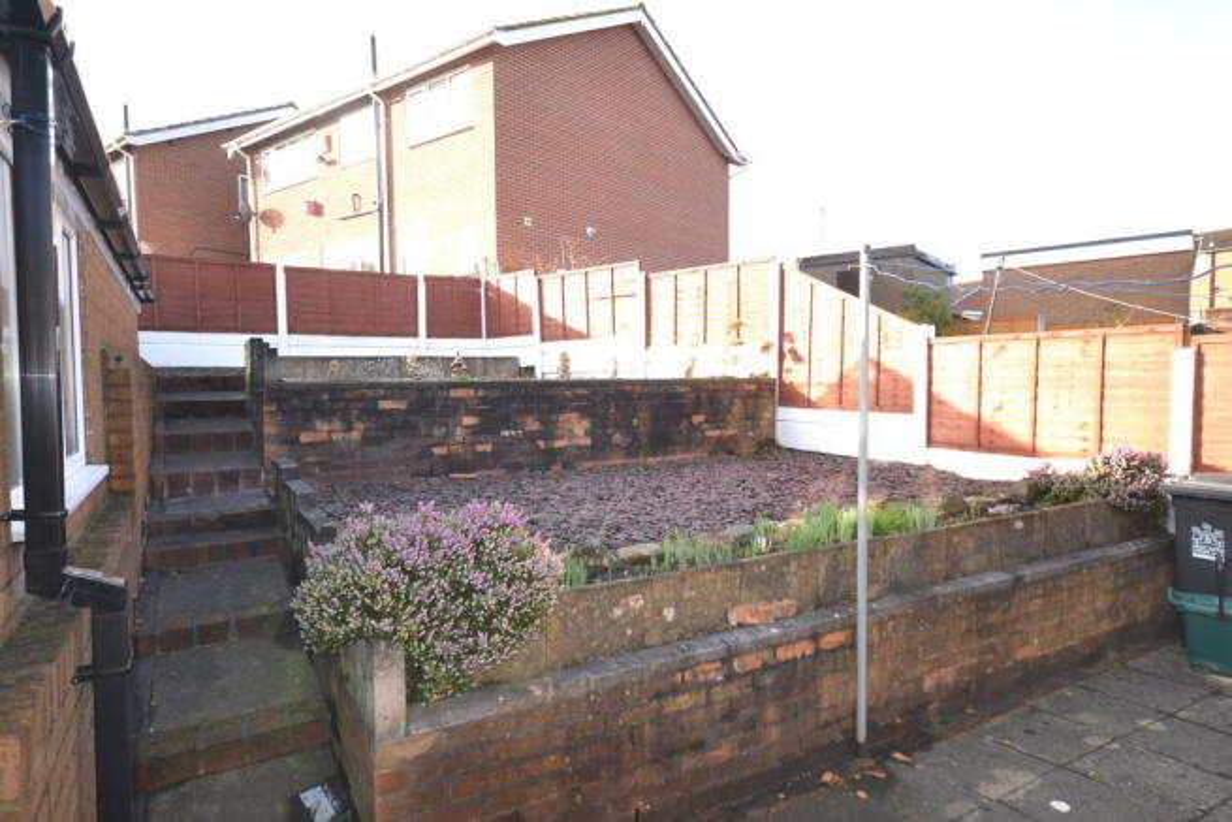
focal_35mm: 21
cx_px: 616
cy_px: 411
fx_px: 719
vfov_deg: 59.5
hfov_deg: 81.2
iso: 250
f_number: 4.8
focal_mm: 14
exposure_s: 1/125
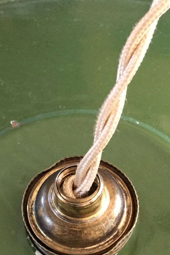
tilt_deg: -62.5
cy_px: 230
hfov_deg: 15.0
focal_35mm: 91
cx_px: 97
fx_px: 645
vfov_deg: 21.9
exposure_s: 1/33
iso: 200
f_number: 2.2
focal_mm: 4.15
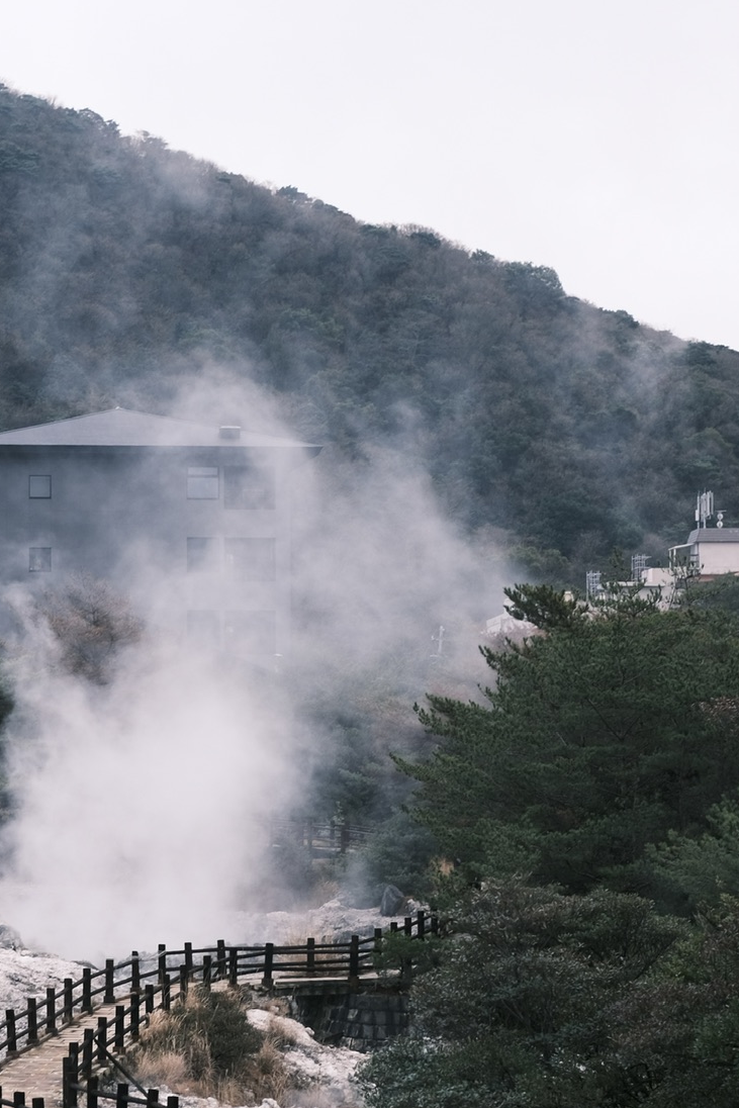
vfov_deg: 19.4
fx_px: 3232
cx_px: 126
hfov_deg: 13.0
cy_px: 797
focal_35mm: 105
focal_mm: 35
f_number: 2.5
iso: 320
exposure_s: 1/160
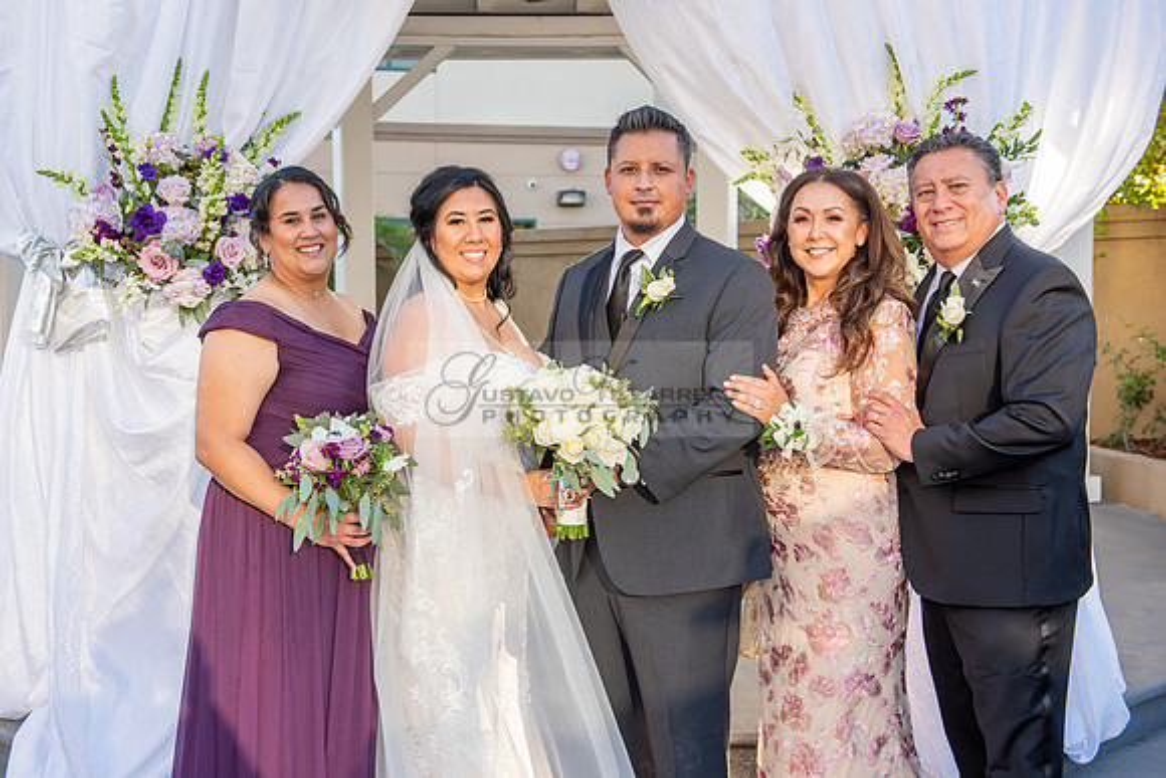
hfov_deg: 41.9
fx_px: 1523
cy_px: 371
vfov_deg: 28.7
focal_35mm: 47
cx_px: 543
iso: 200
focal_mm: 44
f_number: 4.5
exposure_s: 1/160
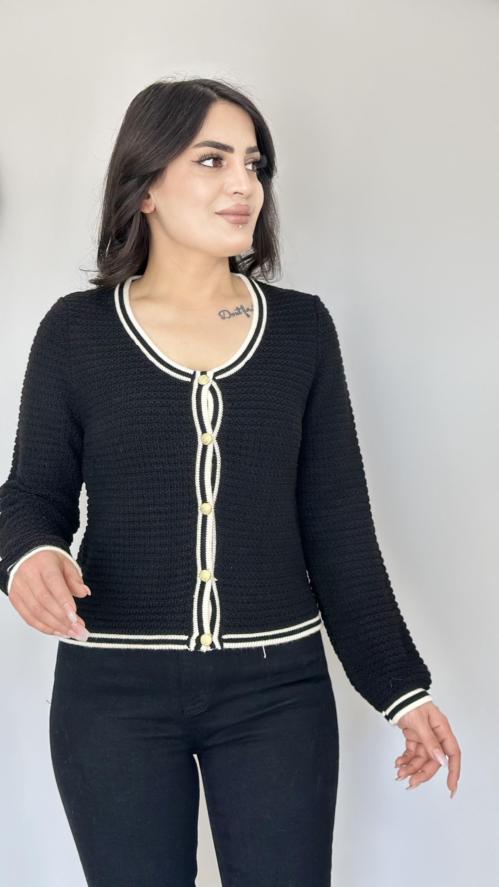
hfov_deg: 22.6
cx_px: 231
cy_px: 441
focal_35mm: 53
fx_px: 1247
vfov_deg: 39.2
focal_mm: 6.86
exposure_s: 1/120
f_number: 1.78
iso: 125
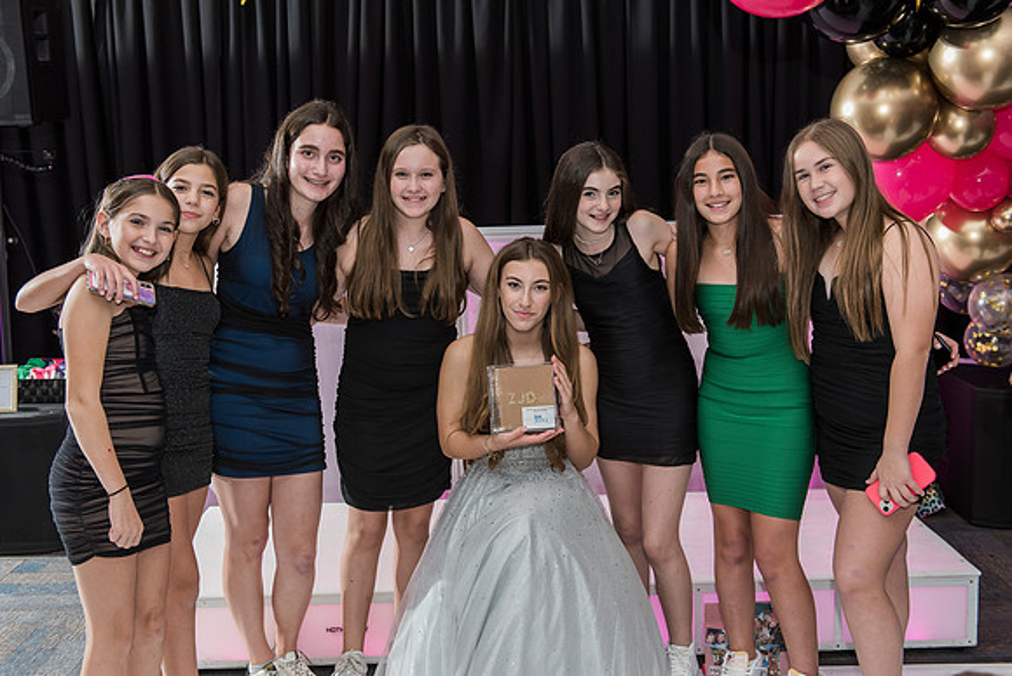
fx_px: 1167
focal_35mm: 42
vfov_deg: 32.3
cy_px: 328
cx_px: 508
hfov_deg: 46.9
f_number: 4
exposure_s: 1/100
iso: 1250
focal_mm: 40
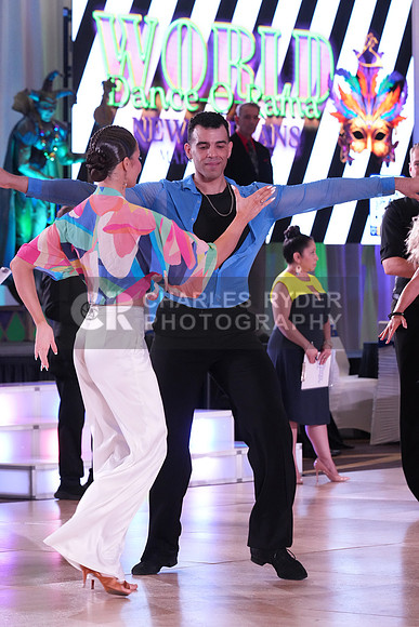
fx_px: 2896
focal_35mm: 166
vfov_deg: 12.4
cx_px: 210
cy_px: 314
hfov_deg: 8.3
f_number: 7.1
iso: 6400
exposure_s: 1/400
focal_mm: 166
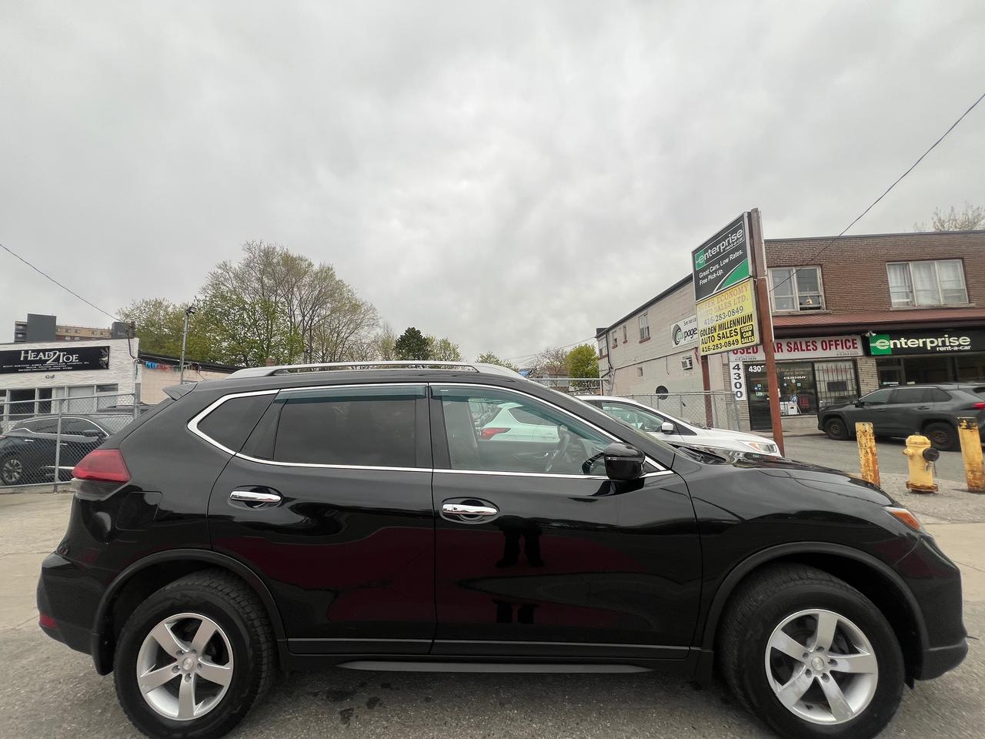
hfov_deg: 106.2
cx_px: 492
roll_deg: +3.2
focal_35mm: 13
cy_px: 370
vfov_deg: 89.9
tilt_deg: +5.1
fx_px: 370
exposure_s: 1/131
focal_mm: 1.57
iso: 32
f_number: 1.8
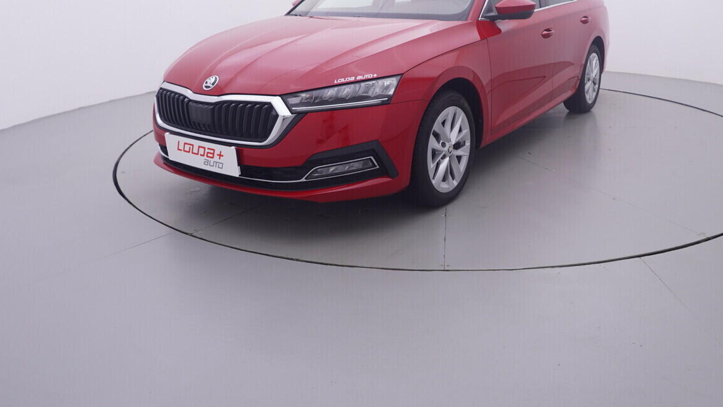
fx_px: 569
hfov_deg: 64.3
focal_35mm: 30
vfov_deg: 39.0
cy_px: 142
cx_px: 432
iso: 200
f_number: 5
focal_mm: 15
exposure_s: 1/80
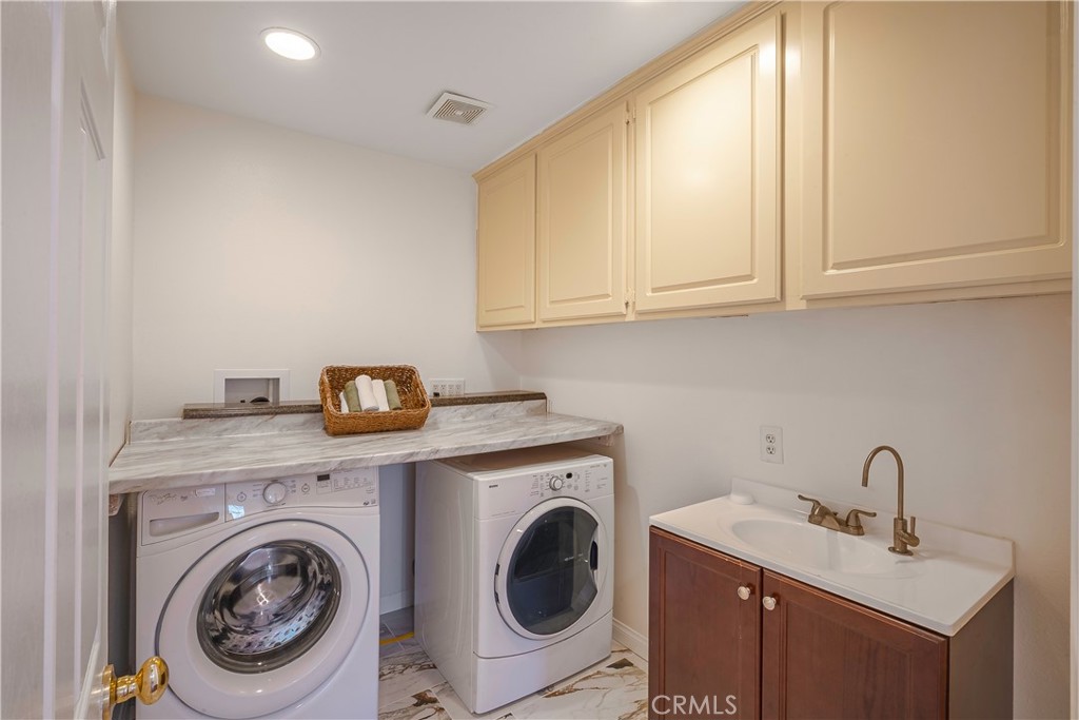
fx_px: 480
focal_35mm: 16
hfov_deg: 96.7
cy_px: 360
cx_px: 540
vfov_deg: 73.8
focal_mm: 16
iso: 50
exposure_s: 1.6
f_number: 22
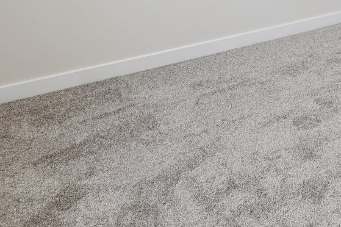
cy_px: -140
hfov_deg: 41.0
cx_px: 309
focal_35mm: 44
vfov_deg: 22.8
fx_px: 417
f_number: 8
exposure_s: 1/30
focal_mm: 12
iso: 400
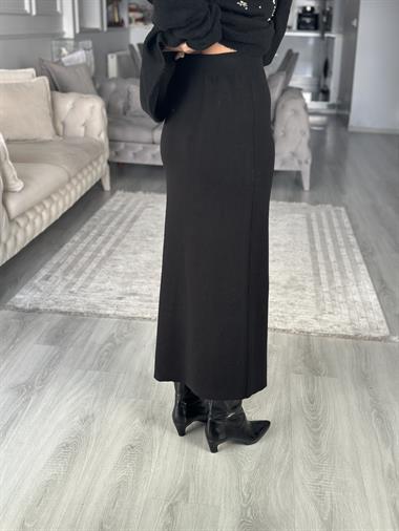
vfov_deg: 39.6
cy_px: 266
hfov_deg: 30.3
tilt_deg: -31.8
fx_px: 737
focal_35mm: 48
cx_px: 200
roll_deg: -0.9
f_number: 1.78
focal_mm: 6.86
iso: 125
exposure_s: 1/63
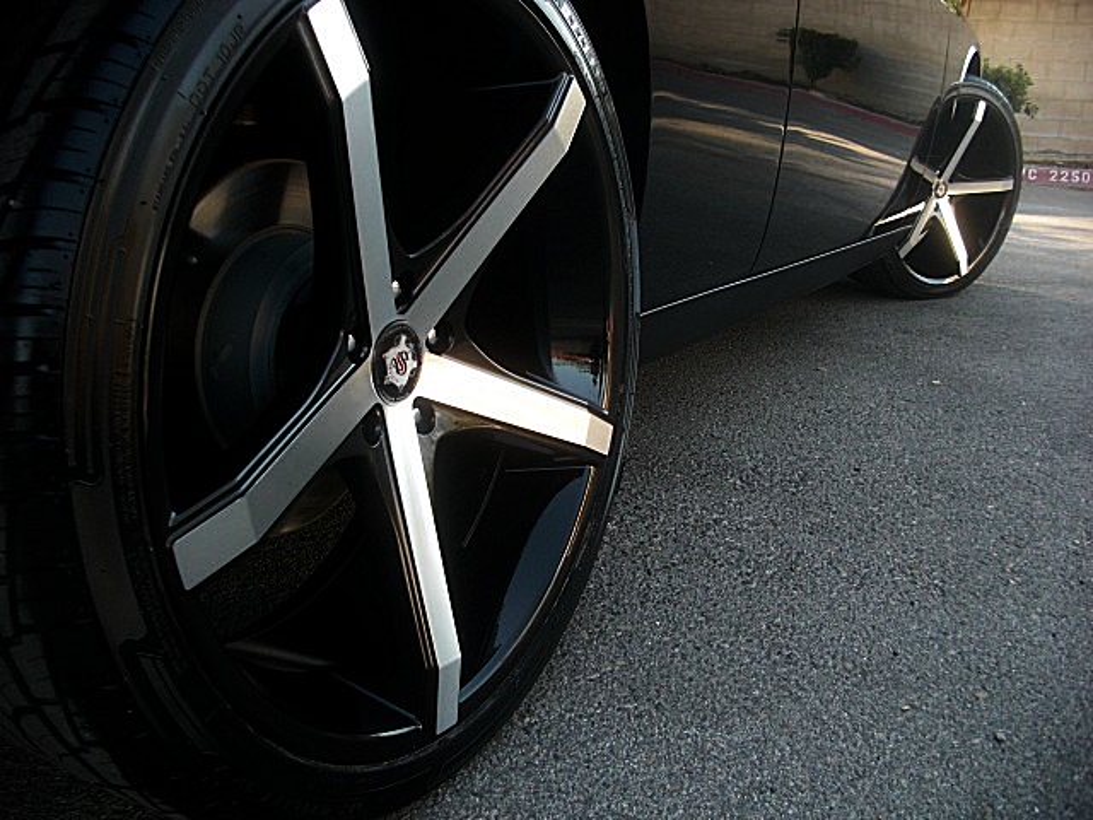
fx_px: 1137
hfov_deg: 51.4
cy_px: 410
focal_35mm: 36
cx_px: 546
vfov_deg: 39.7
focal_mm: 6.3
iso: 100
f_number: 2.8
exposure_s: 1/125
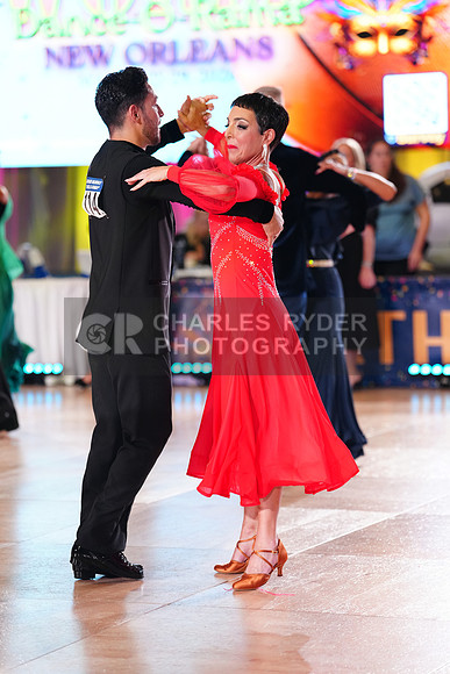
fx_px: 2455
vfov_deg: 15.6
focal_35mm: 131
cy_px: 337
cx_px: 225
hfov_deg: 10.5
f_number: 2.8
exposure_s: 1/500
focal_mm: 131
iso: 2000
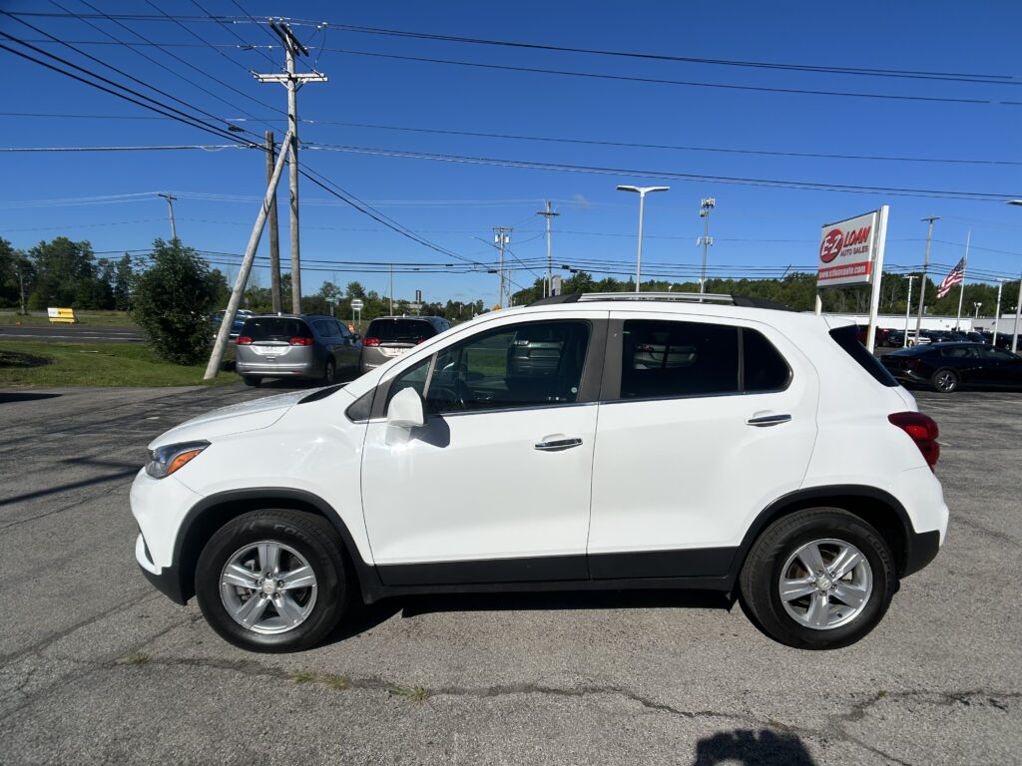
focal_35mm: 26
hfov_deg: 67.3
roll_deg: -1.0
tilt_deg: -7.2
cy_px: 383
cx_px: 511
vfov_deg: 53.1
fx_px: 768
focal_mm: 5.7
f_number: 1.5
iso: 50
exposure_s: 1/9434
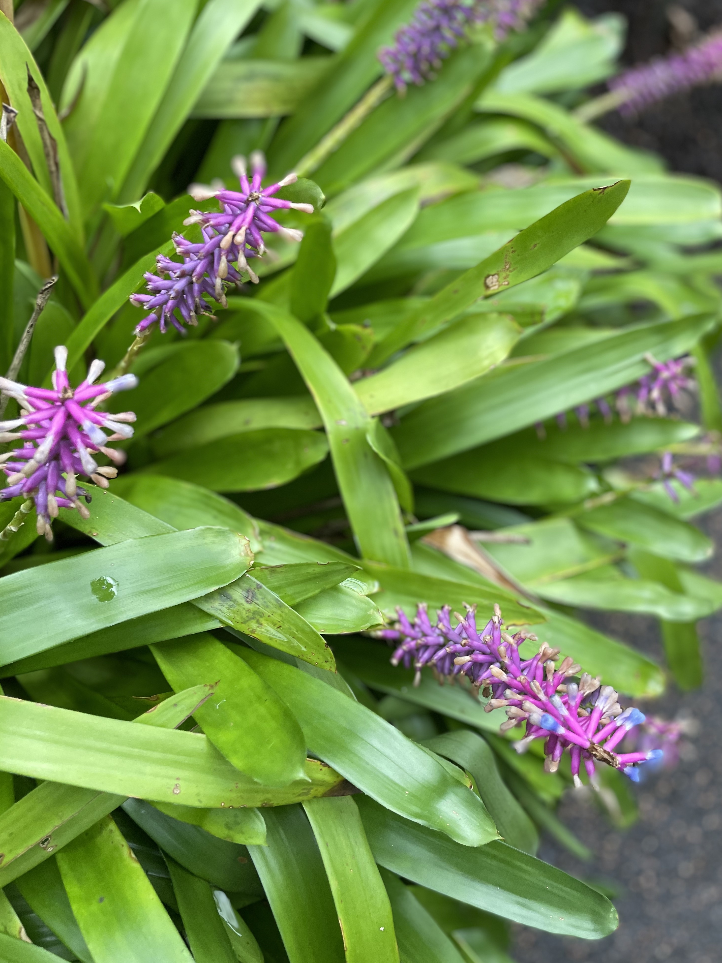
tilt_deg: -65.8
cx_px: 370
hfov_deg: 51.3
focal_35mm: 27
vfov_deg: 65.3
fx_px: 751
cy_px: 473
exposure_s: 1/60
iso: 125
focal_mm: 4.2
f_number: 1.6
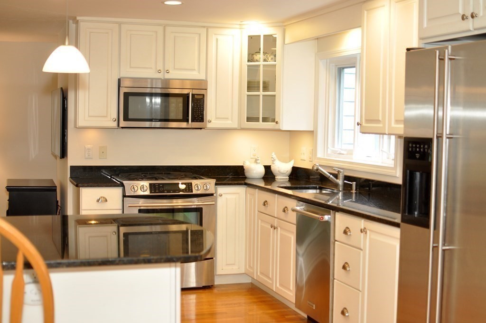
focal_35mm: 52
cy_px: 162
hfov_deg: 37.9
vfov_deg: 25.7
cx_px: 243
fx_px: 708
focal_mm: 35
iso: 400
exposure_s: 1/100
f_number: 2.5
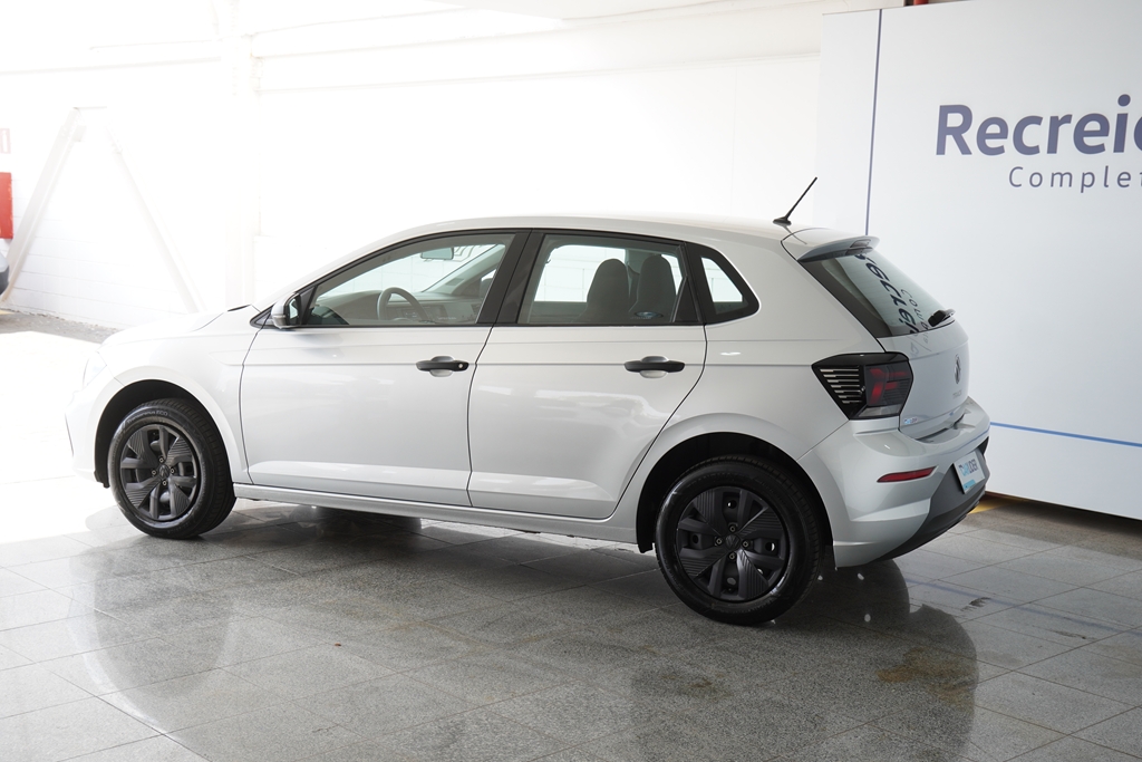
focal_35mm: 45
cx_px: 571
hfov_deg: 43.6
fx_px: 1428
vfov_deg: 29.9
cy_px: 381
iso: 160
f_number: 4.5
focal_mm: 30
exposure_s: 1/125
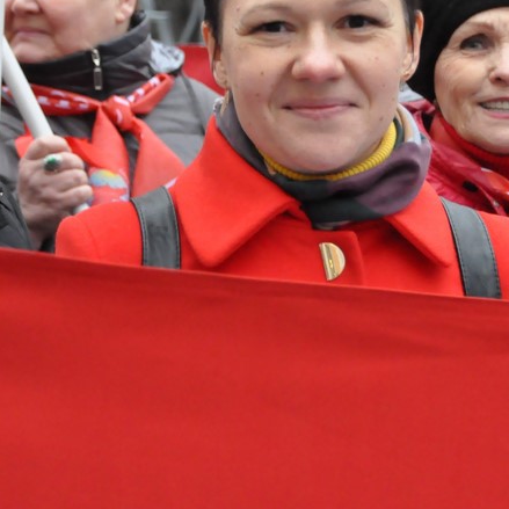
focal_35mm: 208
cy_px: 65
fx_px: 3460
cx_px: 317
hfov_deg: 8.4
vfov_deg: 8.4
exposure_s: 1/80
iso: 3200
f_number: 4.8
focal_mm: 62
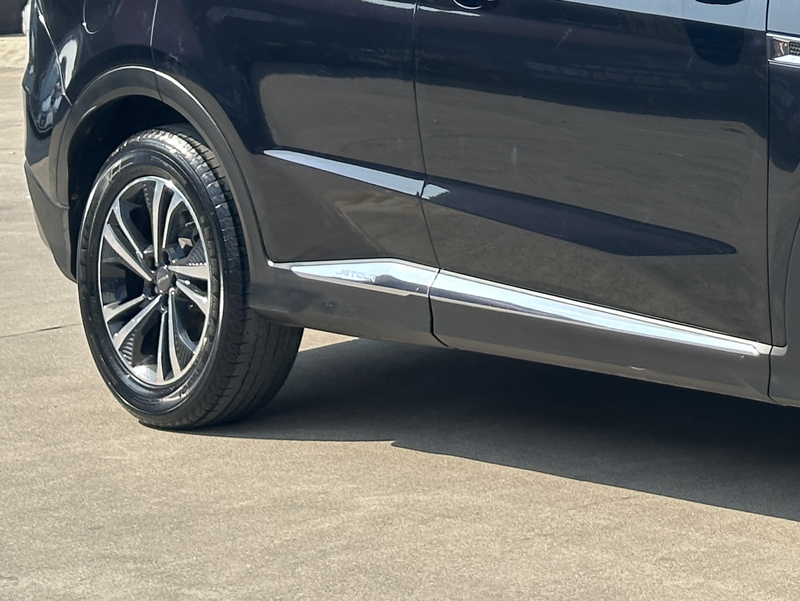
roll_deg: +2.5
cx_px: 939
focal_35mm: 117
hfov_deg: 16.2
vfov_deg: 12.4
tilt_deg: -1.5
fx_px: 2704
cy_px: -113
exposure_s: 1/1289
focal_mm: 6.86
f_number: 1.78
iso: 64
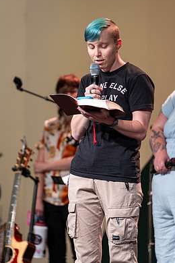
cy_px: 132
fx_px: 1764
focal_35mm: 242
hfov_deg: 5.7
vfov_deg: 8.5
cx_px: 85
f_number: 2.8
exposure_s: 1/210
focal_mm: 140
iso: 1250
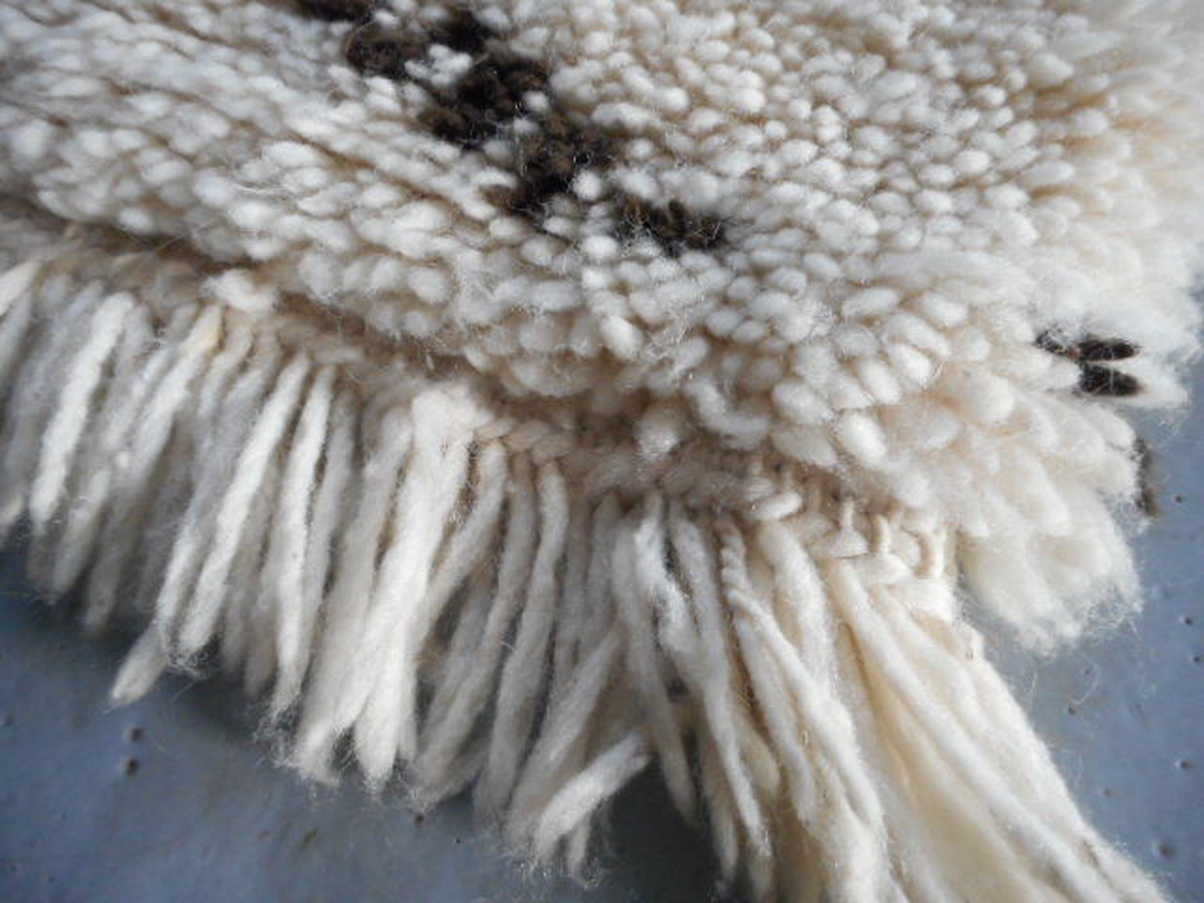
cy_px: 452
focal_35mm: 25
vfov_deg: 54.9
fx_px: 870
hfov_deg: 69.4
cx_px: 602
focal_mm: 4.5
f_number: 3.7
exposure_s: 1/30
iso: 400
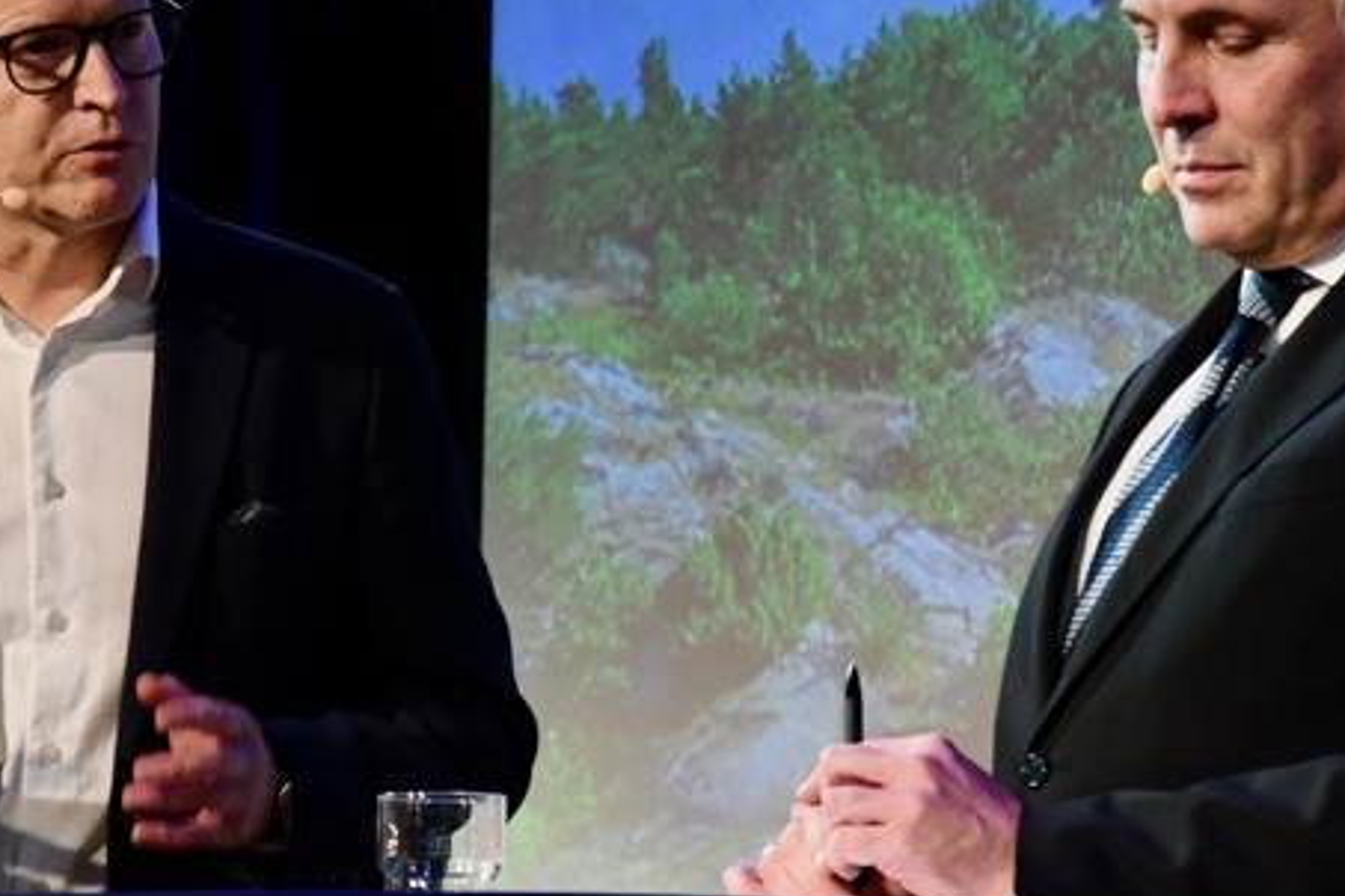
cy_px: 261
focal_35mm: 292
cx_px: 555
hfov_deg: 7.1
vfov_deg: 4.7
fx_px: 10909
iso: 3200
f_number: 5.6
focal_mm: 98
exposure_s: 1/80
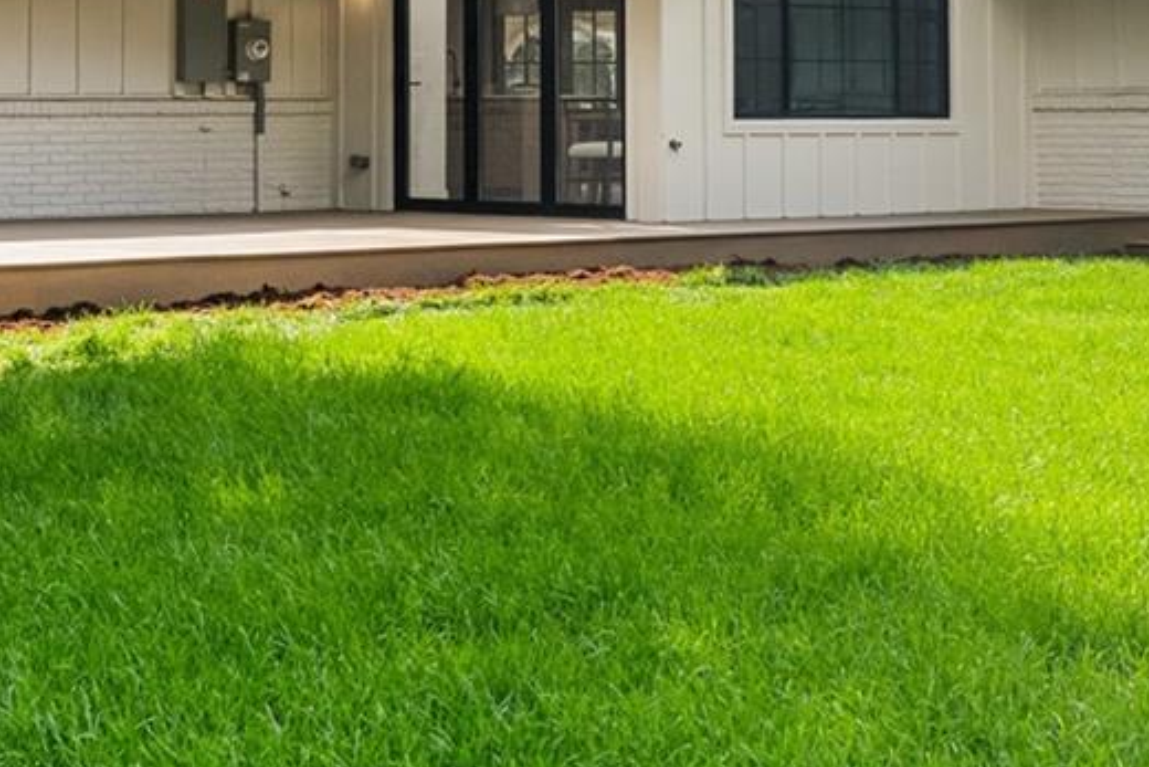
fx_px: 2699
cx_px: 528
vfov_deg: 15.4
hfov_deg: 24.0
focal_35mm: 85
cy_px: -230
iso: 800
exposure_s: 1/1250
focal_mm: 27.5
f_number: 8
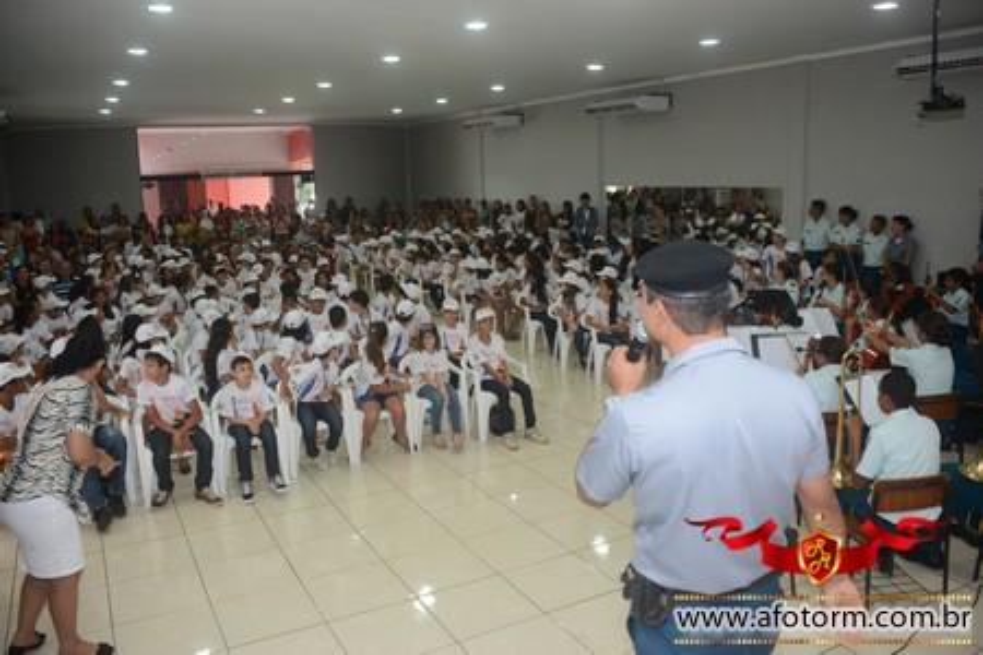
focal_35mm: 30
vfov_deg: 43.6
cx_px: 492
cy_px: 328
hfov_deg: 61.9
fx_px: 819
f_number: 3.5
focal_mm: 20
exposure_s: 1/125
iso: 1600
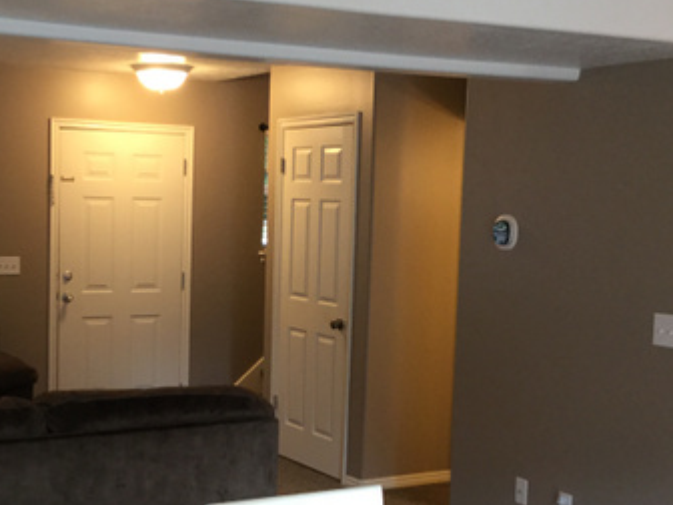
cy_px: 325
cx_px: 242
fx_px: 1147
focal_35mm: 59
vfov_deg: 24.7
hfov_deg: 32.5
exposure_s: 1/30
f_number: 2.4
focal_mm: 3.3
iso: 80
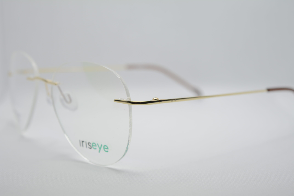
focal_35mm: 69
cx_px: 147
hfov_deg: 29.2
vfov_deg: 19.7
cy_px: 98
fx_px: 563
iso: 280
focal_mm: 46
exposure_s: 1/125
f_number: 5.6
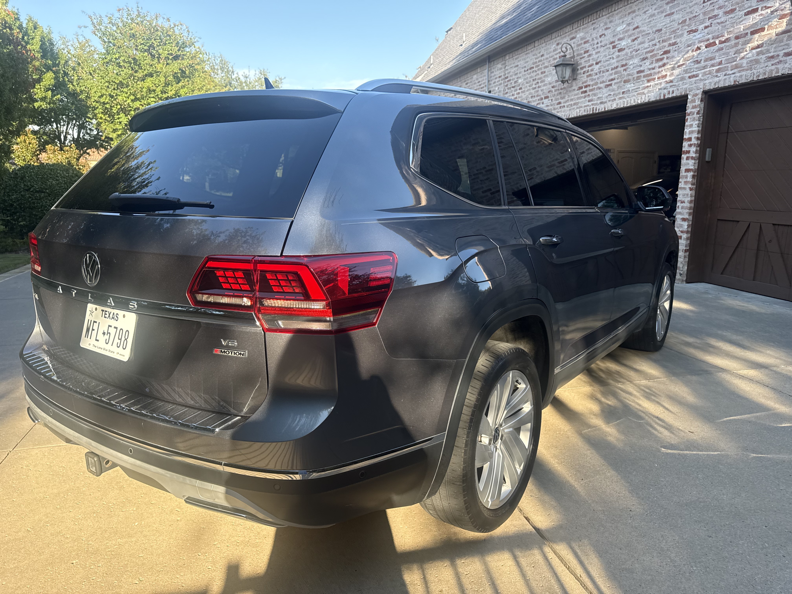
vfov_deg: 56.8
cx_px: 396
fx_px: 549
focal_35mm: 24
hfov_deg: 71.6
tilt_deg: -10.4
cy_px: 297
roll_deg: +0.2
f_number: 1.78
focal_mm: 6.76
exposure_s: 1/805
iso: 100
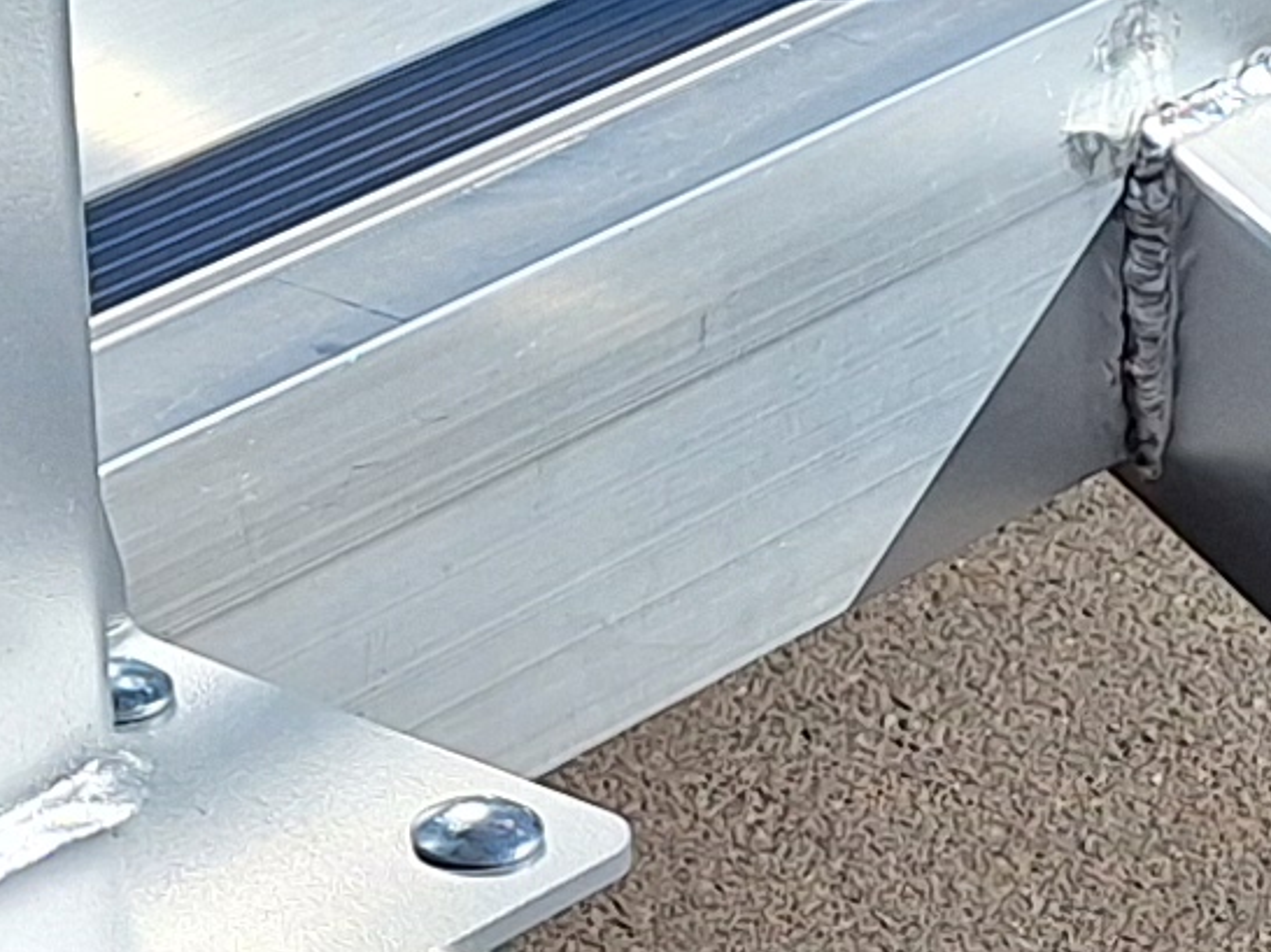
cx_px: 568
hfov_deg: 11.5
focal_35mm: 172
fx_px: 6313
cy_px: 1101
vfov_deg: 8.5
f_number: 1.8
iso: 40
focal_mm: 5.54
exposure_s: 1/6410
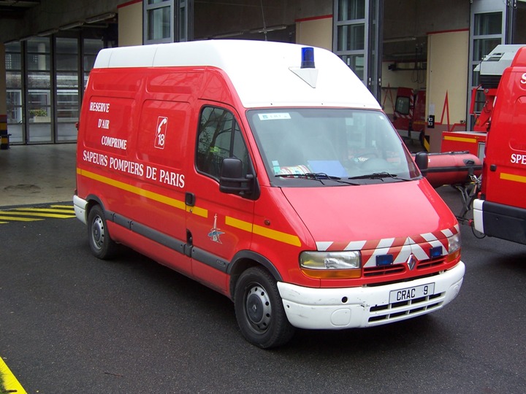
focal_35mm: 44
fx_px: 669
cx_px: 263
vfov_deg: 32.9
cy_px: 197
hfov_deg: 42.9
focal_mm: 7.3
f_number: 3.3
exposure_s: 1/90
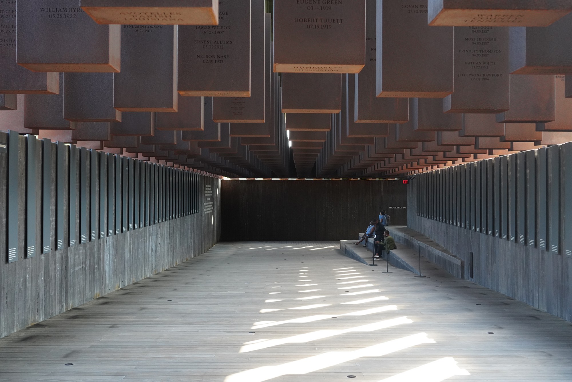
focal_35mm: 40
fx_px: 636
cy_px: 191
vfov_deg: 33.4
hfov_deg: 48.5
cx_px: 286
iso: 3200
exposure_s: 1/100
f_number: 5
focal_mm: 40
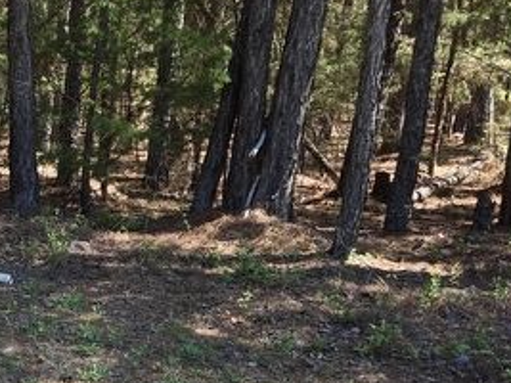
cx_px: -197
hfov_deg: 23.9
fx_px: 1018
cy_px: 245
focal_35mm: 69
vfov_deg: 21.2
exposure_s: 1/216
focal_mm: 5.4
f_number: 1.8
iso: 25
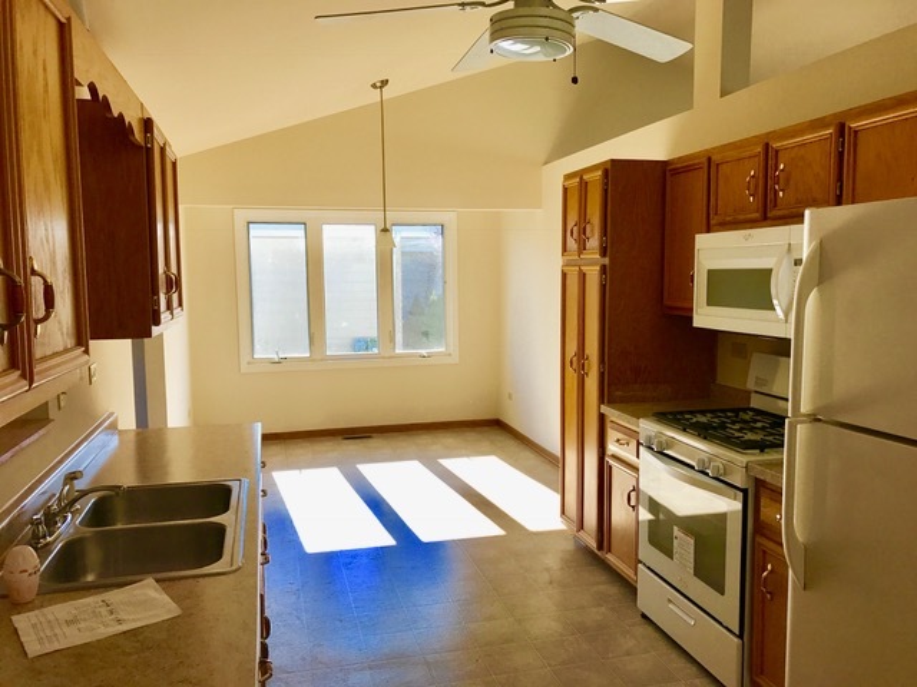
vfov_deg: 49.7
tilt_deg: -6.1
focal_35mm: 28
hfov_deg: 63.4
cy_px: 344
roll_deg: +1.8
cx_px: 458
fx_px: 742
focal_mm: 3.99
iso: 20
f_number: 1.8
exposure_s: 1/184
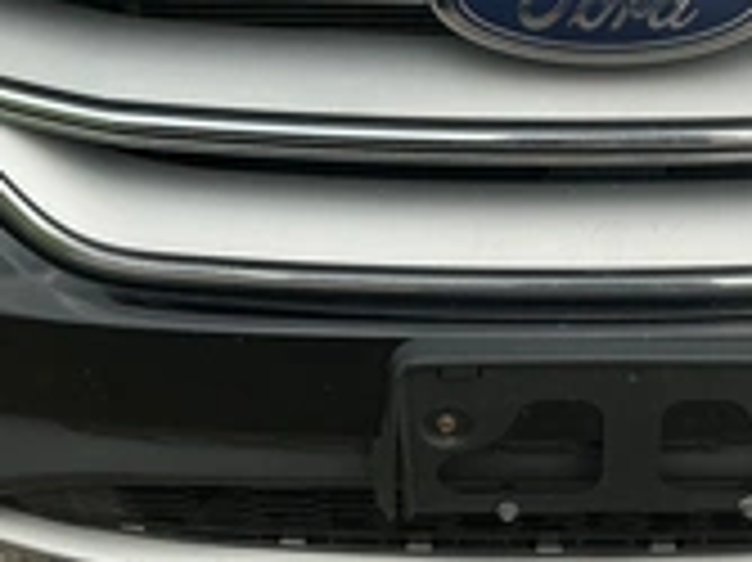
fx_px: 1454
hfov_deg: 28.3
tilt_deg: -32.3
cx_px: 612
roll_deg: -1.1
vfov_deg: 21.7
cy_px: 121
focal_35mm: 67
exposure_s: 1/435
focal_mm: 3
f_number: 1.8
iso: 25
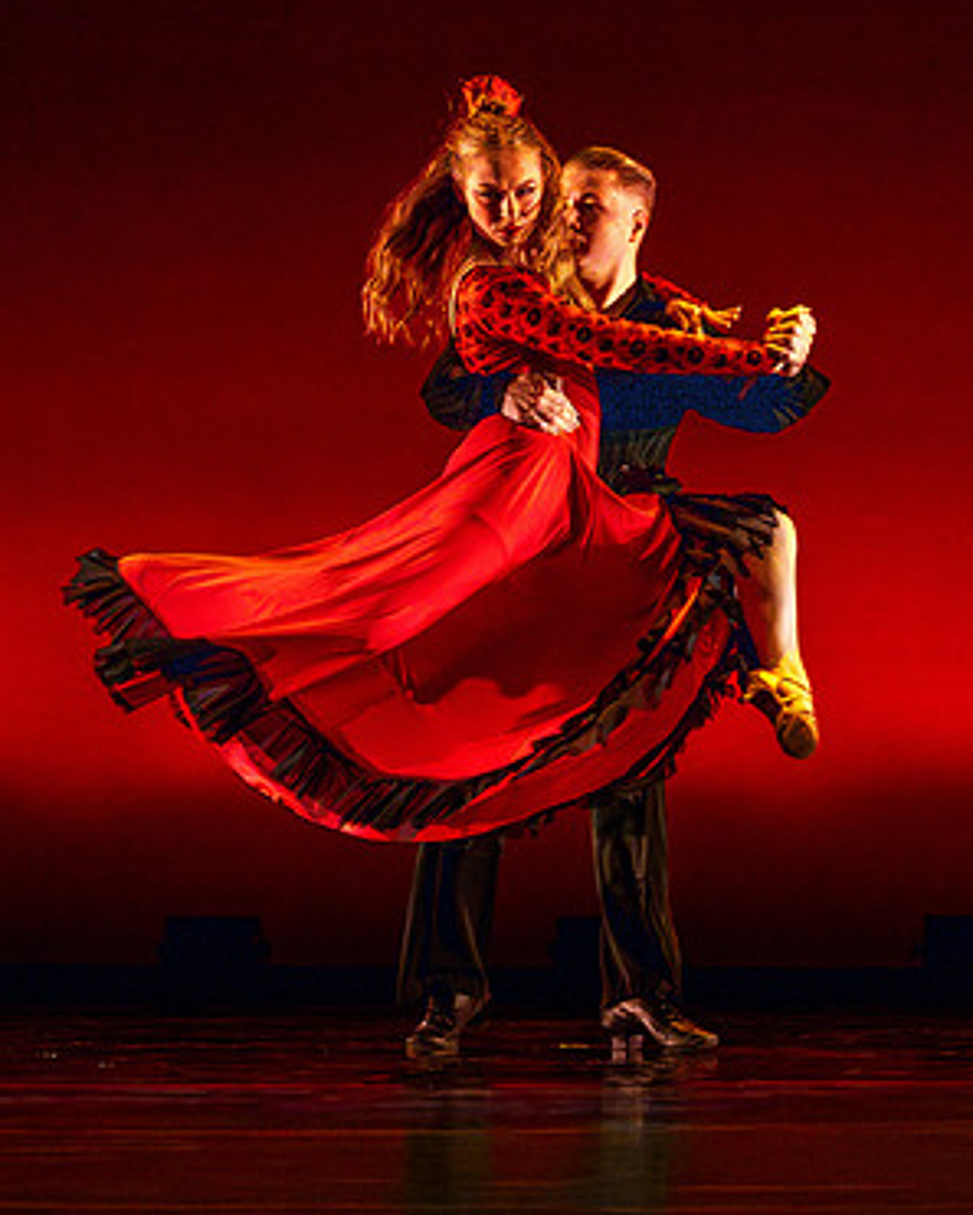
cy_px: 551
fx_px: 4786
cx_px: 589
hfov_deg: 11.6
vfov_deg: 14.5
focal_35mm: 133
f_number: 2.8
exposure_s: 1/320
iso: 3200
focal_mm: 70
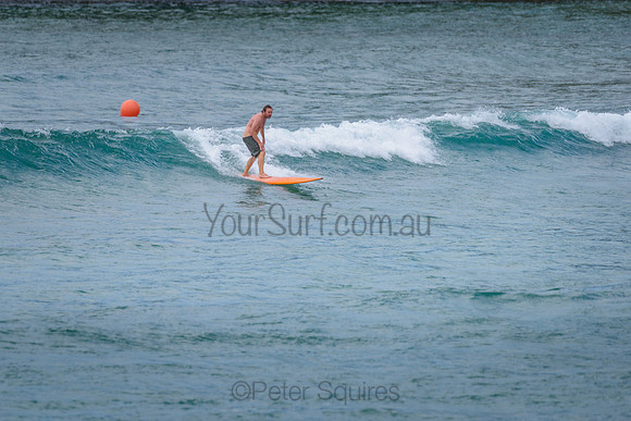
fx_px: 10745
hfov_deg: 3.4
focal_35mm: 613
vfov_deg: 2.2
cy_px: 164
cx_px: 245
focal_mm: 500
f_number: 5.6
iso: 220
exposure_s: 1/1600
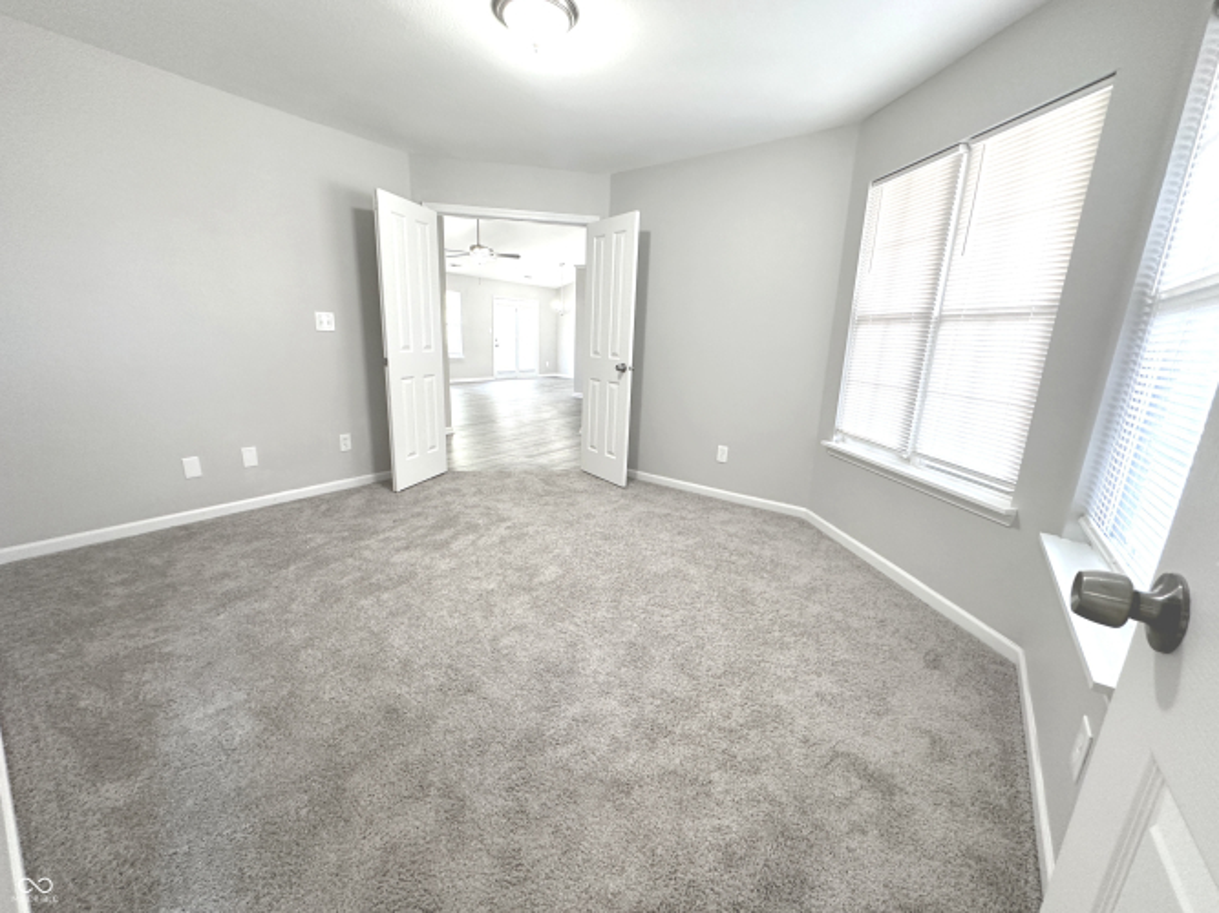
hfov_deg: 102.1
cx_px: 610
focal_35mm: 14
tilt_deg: -14.1
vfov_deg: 85.7
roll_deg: -2.6
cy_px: 456
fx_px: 493
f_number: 2.2
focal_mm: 2.22
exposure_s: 1/60
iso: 200
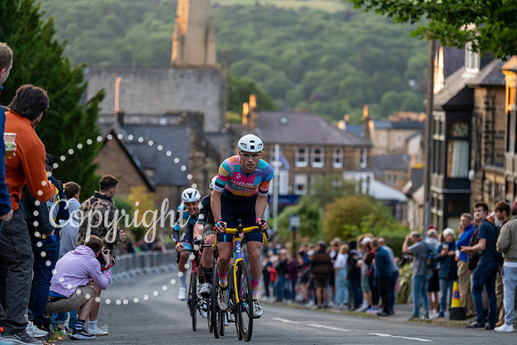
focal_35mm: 130
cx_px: 258
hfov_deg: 15.8
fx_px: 1867
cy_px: 172
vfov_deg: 10.6
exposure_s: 1/1000
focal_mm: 130
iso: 2000
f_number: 2.8
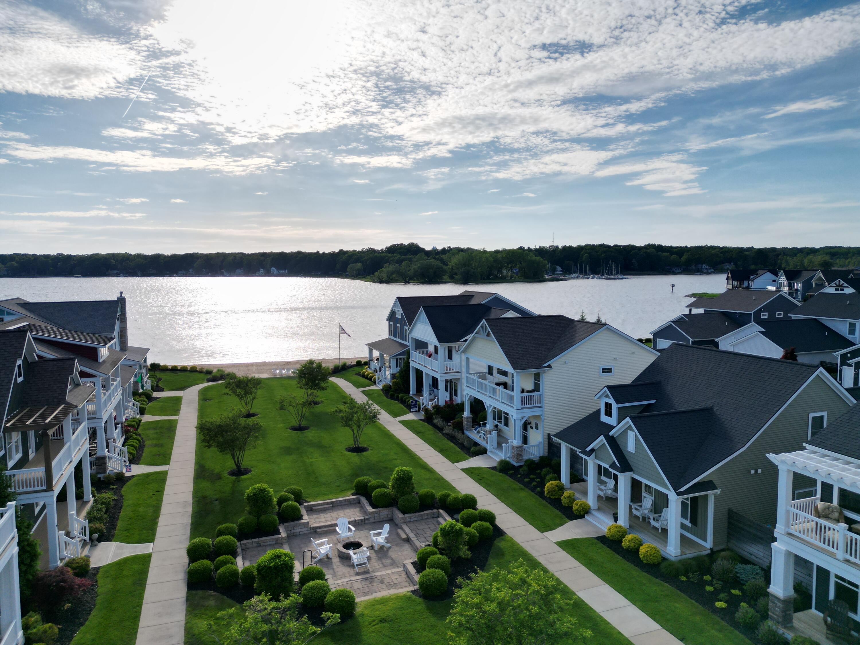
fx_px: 596
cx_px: 430
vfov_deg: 56.8
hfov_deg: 71.6
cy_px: 322
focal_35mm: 24
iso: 100
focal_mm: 6.72
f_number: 1.7
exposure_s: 1/6000
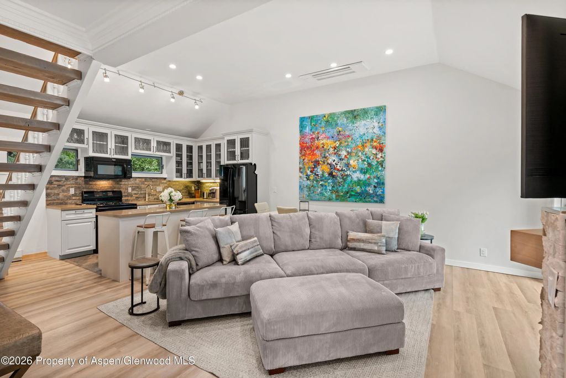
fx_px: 267
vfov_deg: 70.5
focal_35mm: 17
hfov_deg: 93.3
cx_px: 283
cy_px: 189
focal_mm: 17
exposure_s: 1/4
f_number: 7.1
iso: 500
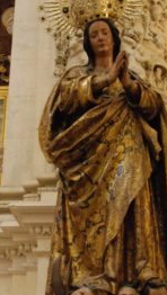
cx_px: 98
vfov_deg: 37.9
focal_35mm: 54
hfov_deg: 22.3
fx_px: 424
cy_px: 206
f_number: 3.5
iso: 1600
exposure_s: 1/15
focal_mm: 18
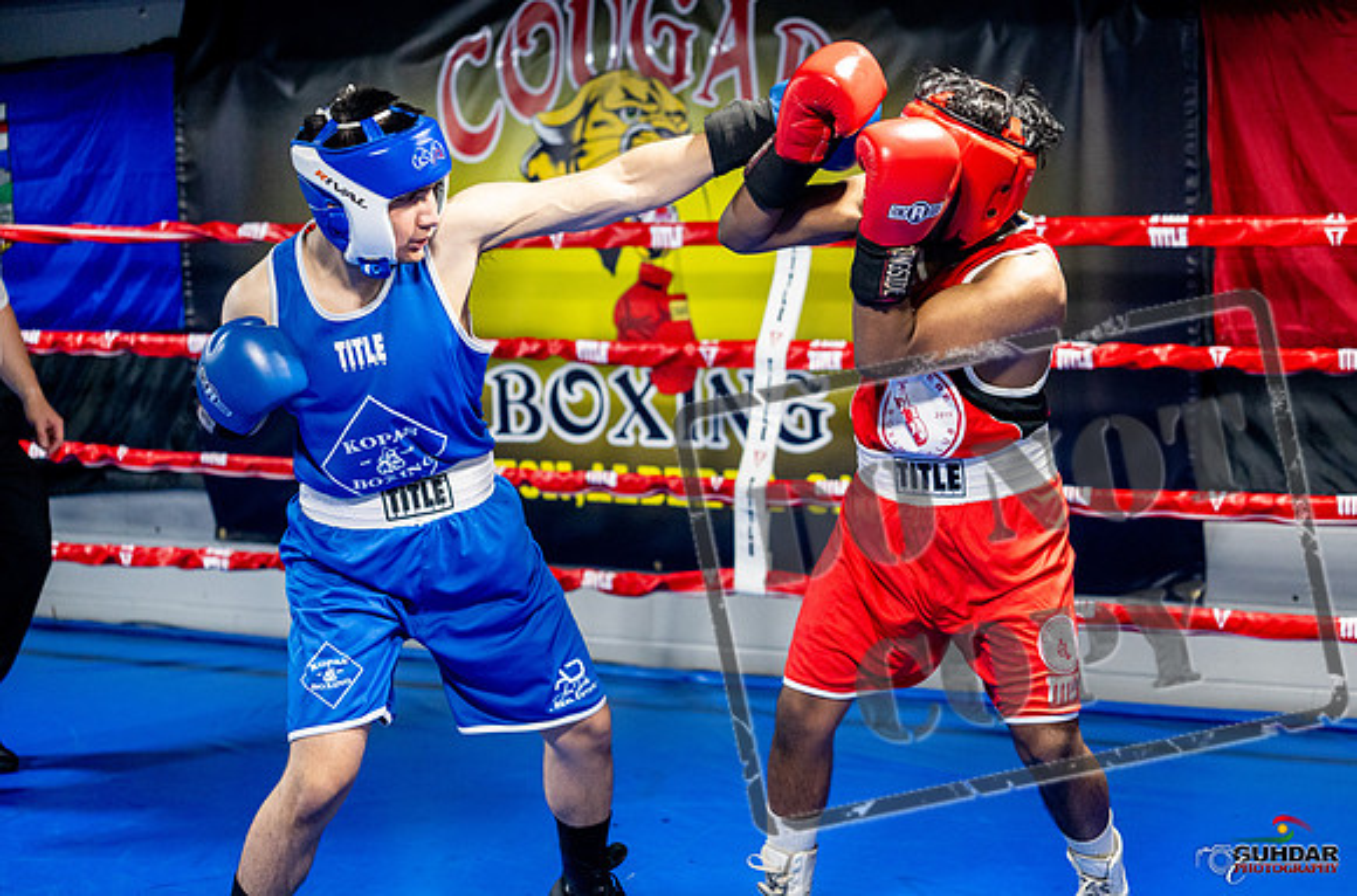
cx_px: 825
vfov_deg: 22.1
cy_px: 550
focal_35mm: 61
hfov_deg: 32.9
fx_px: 2292
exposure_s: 1/800
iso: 4000
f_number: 2
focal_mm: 50
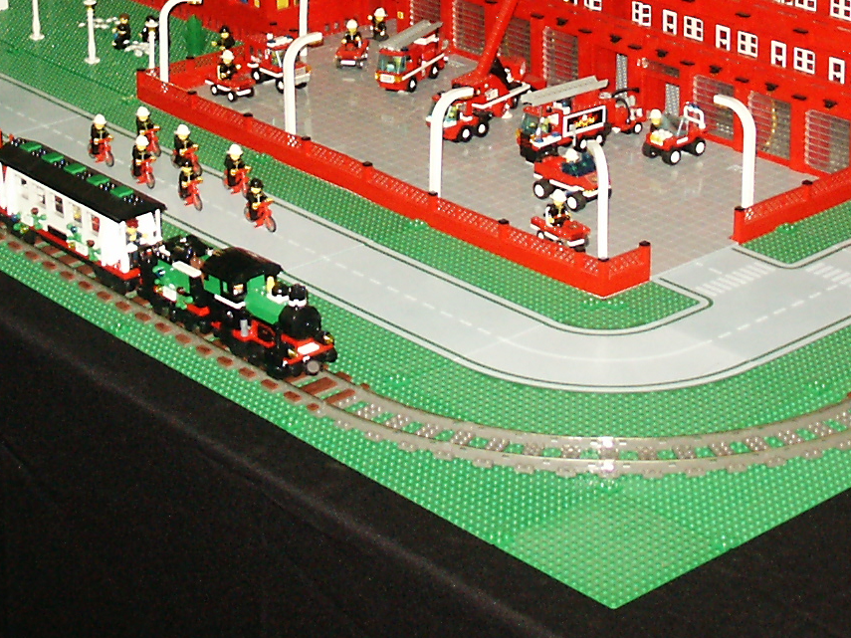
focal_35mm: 93
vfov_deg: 15.3
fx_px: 2286
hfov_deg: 21.0
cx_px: 321
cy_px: -117
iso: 200
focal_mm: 7.18
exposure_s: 1/45
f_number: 3
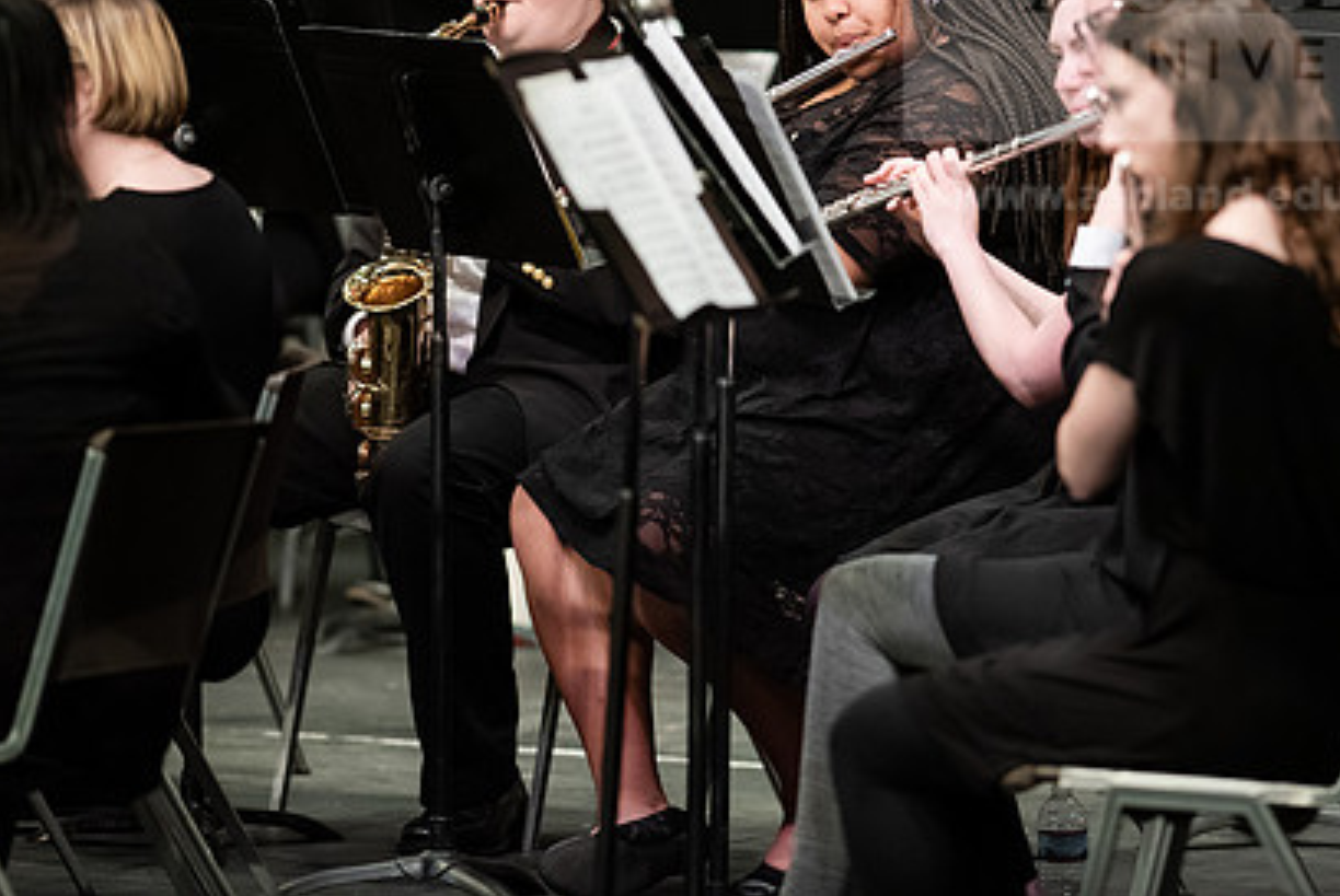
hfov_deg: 4.8
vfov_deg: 3.2
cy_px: 264
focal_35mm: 426
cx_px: 805
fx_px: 15873
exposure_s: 1/250
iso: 3200
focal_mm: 300
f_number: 3.2
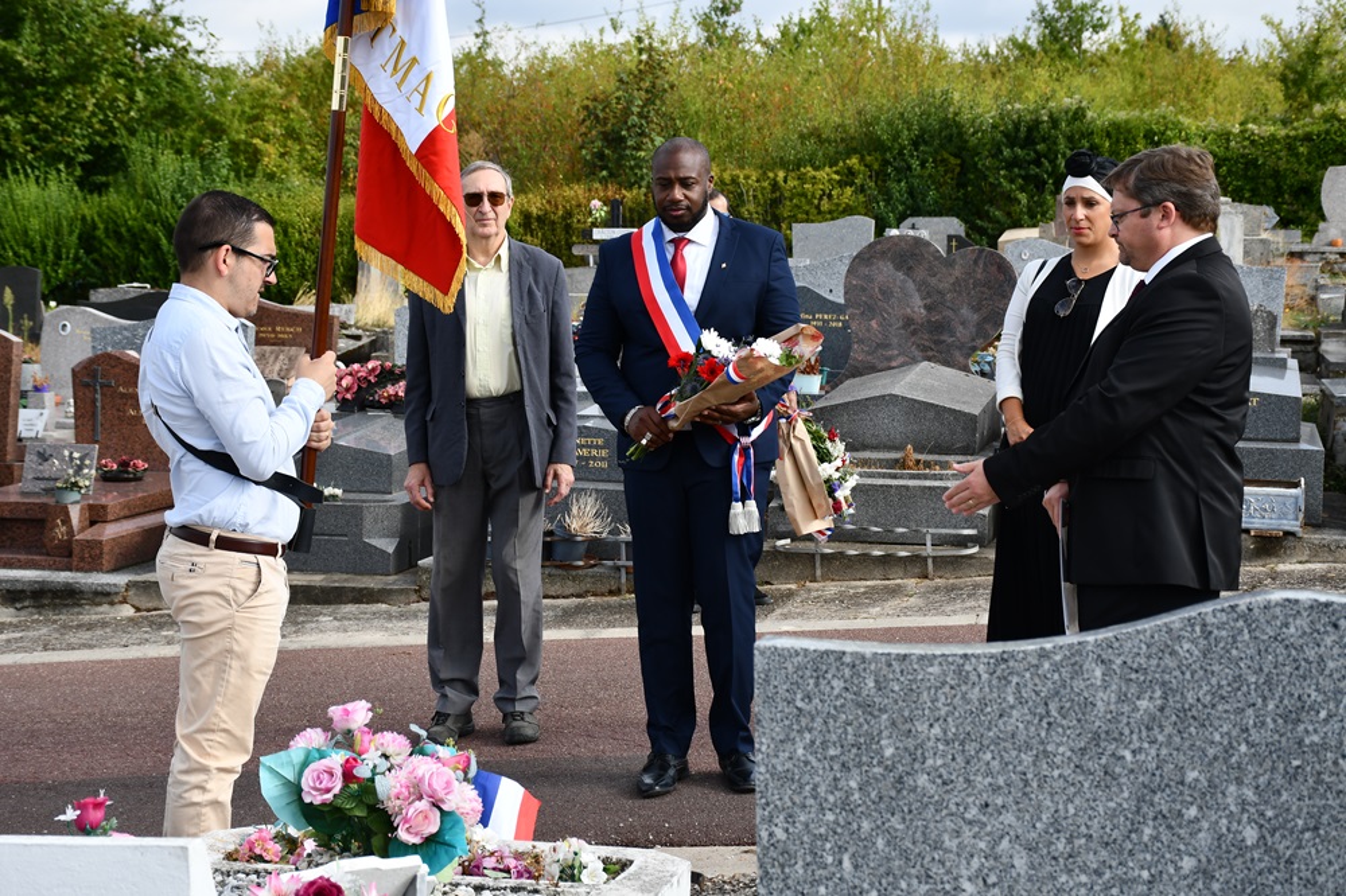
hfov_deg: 28.1
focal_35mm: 72
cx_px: 673
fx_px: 2691
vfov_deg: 18.9
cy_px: 448
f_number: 8
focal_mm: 48
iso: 110
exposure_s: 1/250
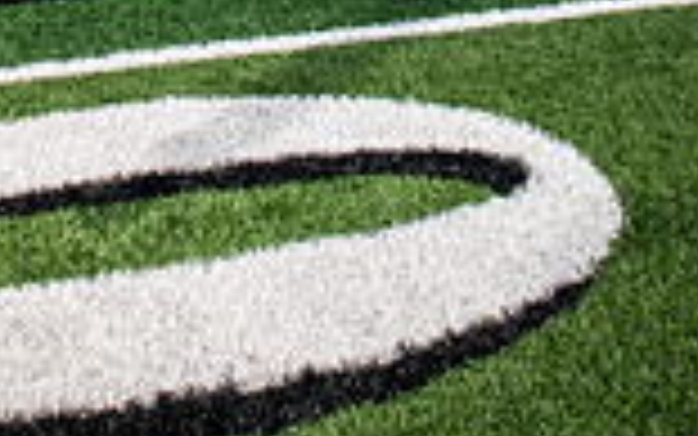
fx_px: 1351
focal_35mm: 71
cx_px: 203
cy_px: -512
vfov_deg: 14.3
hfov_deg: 28.7
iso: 125
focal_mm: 24
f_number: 7.1
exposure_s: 1/320
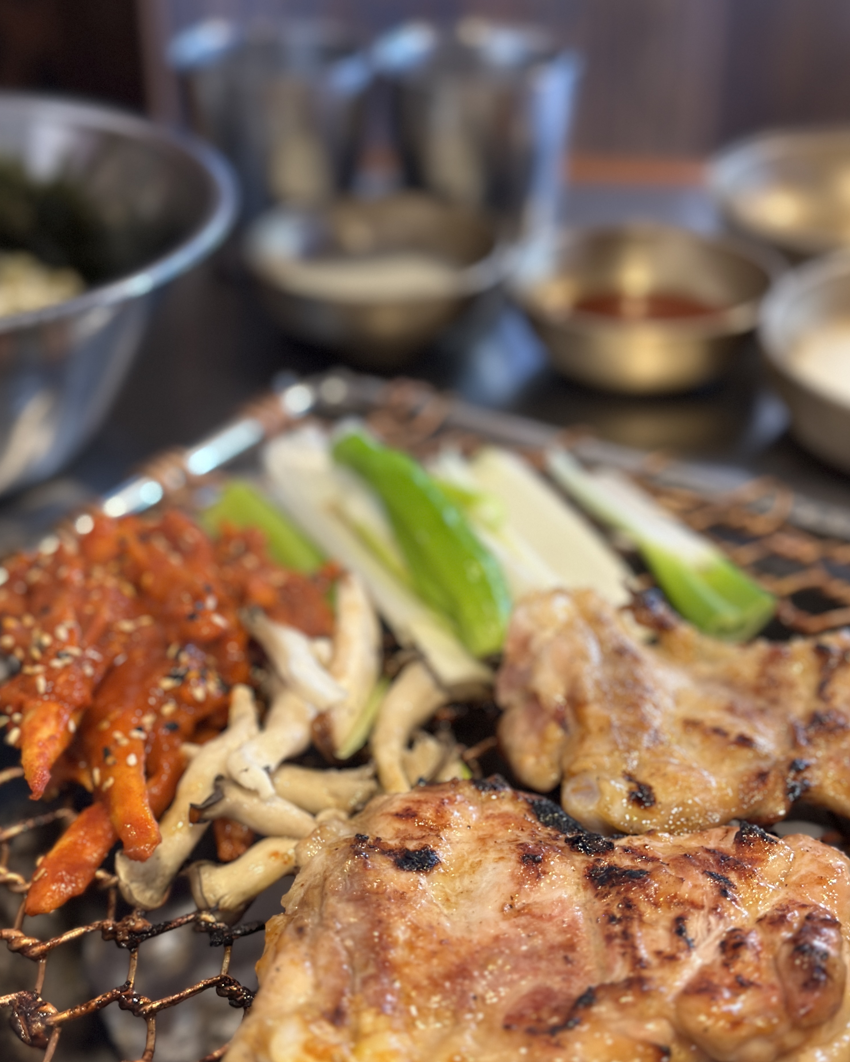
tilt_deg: -31.2
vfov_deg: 36.6
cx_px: 422
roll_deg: -0.4
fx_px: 1604
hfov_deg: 29.7
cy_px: 559
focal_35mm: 51
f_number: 1.78
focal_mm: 6.86
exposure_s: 1/40
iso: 320
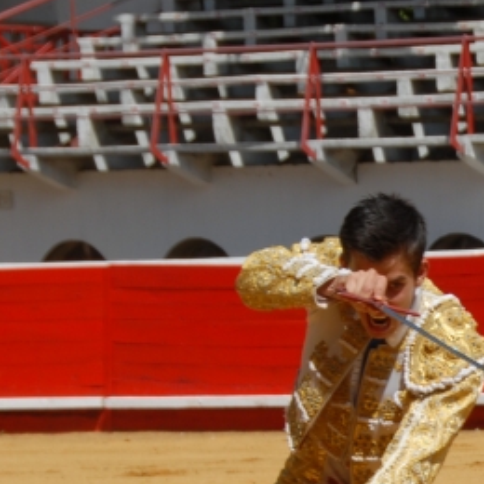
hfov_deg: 5.8
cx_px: 685
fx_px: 4777
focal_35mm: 302
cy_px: 578
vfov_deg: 5.8
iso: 100
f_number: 6.7
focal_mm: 60
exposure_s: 1/350
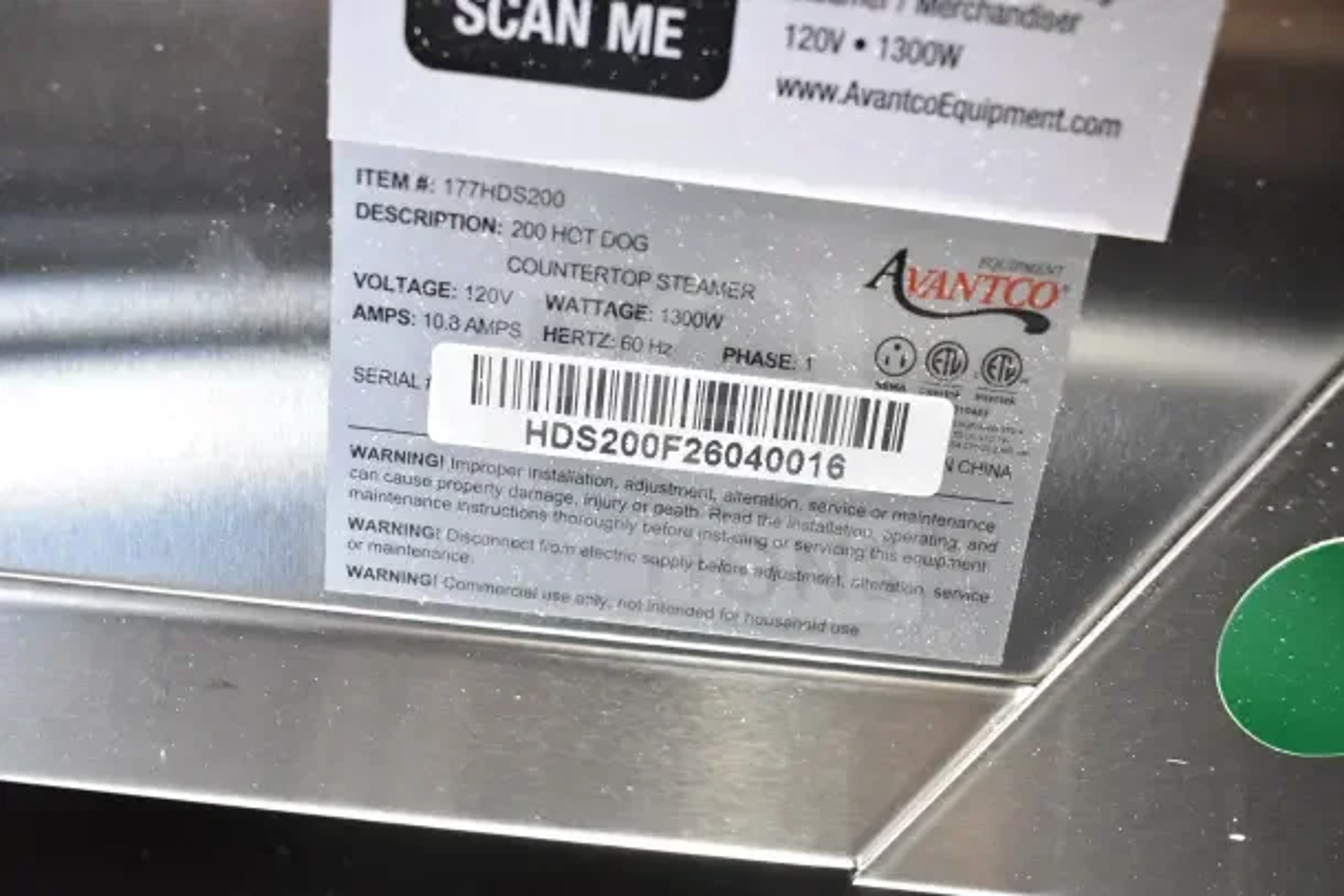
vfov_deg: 40.0
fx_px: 1232
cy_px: 448
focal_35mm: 33
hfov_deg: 57.2
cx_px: 672
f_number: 3.8
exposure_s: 1/50
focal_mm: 22
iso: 1600
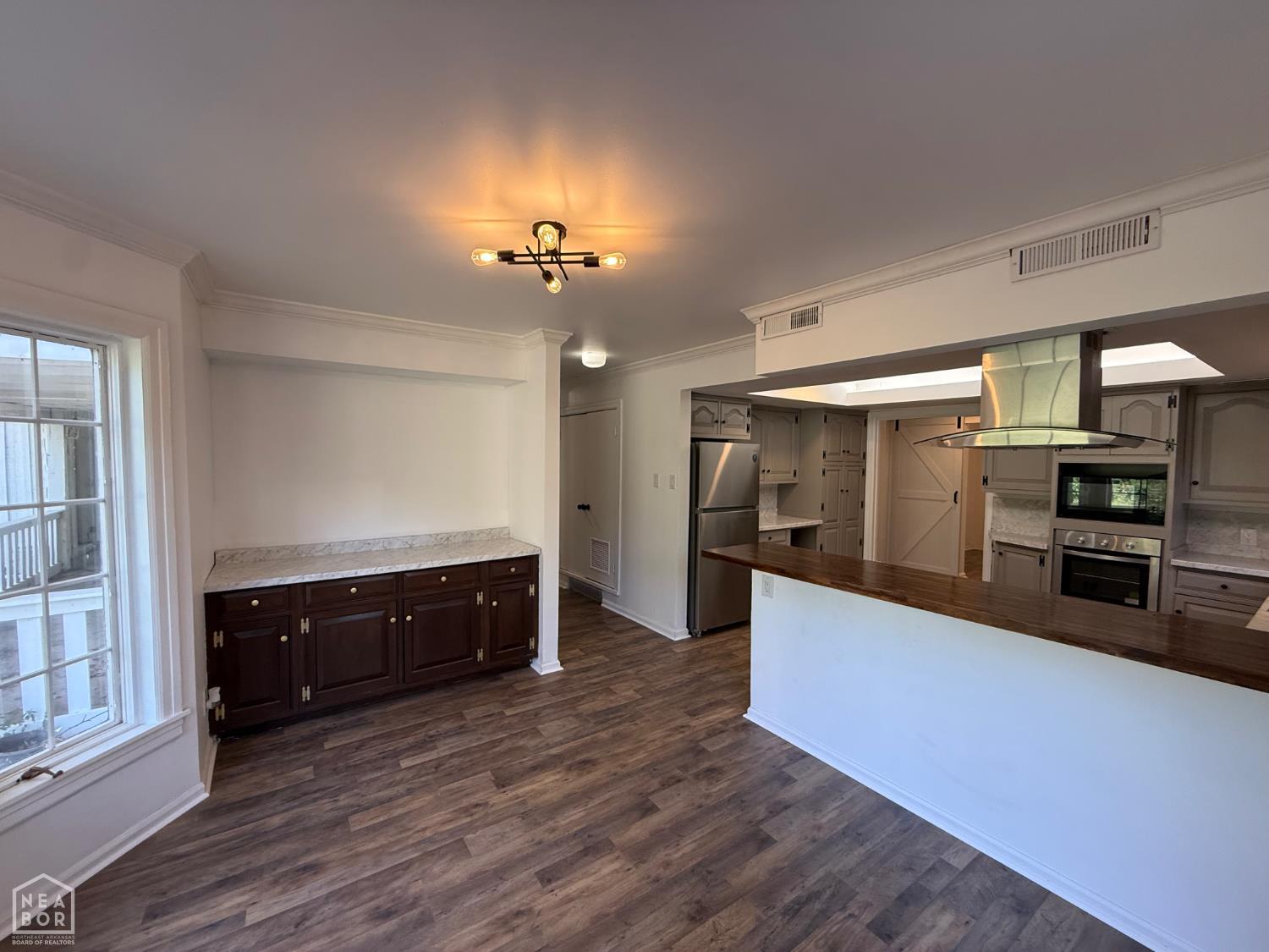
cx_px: 634
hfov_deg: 102.1
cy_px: 476
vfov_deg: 85.7
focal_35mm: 14
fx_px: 513
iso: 160
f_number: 2.2
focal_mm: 2.22
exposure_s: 1/120
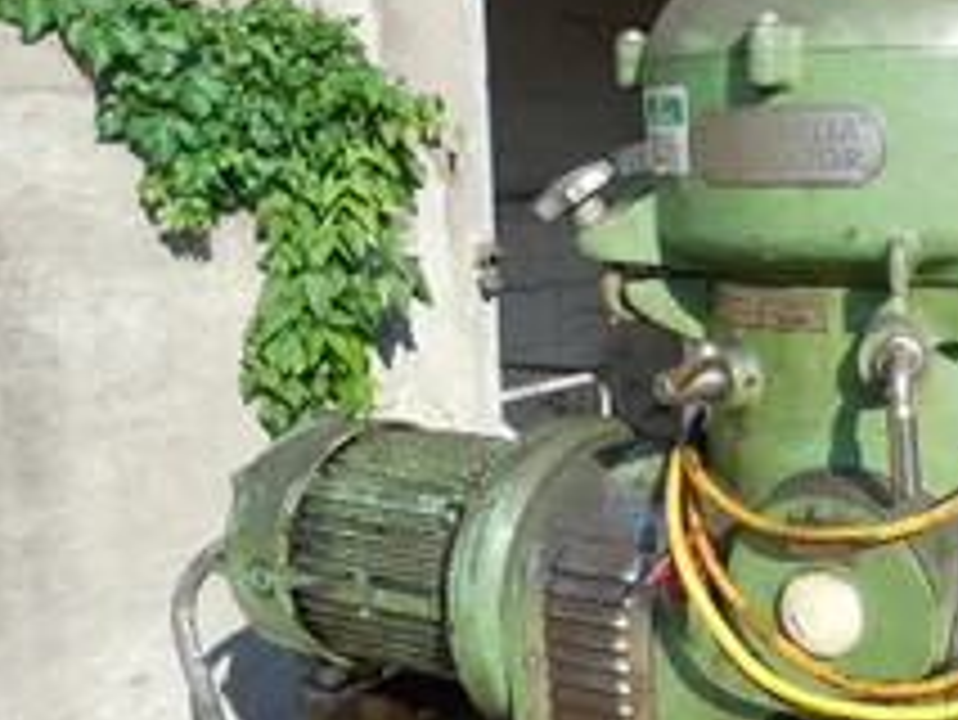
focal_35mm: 47
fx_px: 1301
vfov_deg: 30.9
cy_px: 396
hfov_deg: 37.9
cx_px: 850
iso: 125
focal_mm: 4.5
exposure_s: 1/640
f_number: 3.3
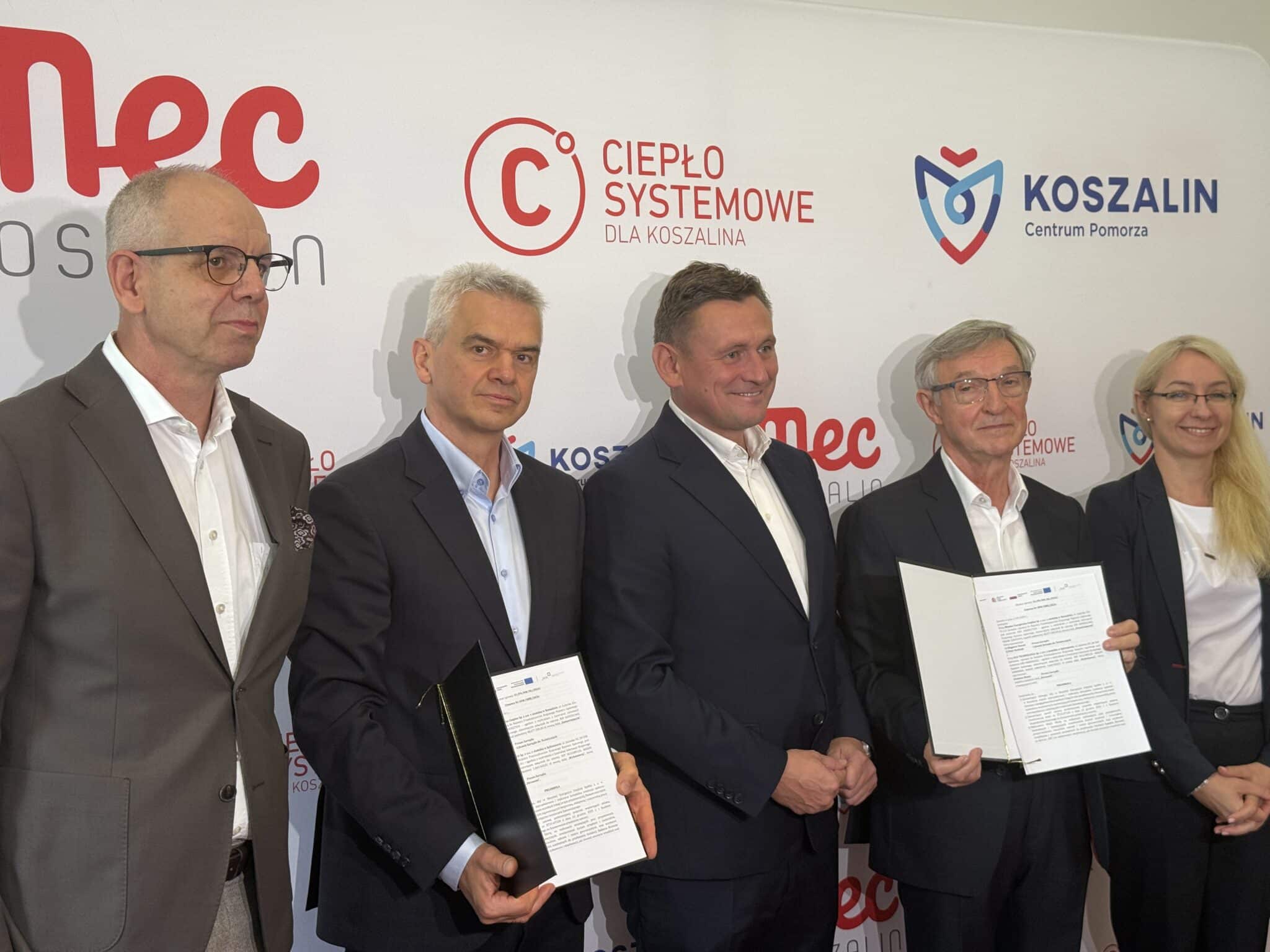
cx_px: 635
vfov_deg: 30.3
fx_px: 1761
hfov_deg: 39.7
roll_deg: +2.3
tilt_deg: -2.1
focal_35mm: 48
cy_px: 476
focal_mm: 6.76
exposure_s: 1/50
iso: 50
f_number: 1.78
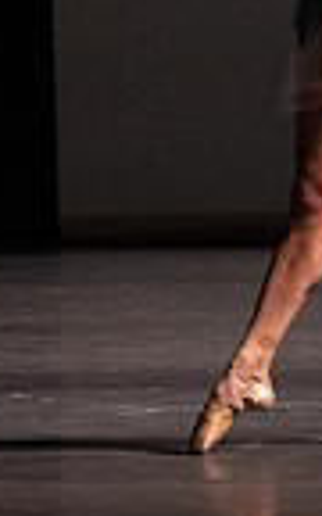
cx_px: 68
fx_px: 11570
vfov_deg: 2.5
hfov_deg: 1.6
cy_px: -142
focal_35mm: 824
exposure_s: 1/400
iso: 16000
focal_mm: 200
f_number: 6.3
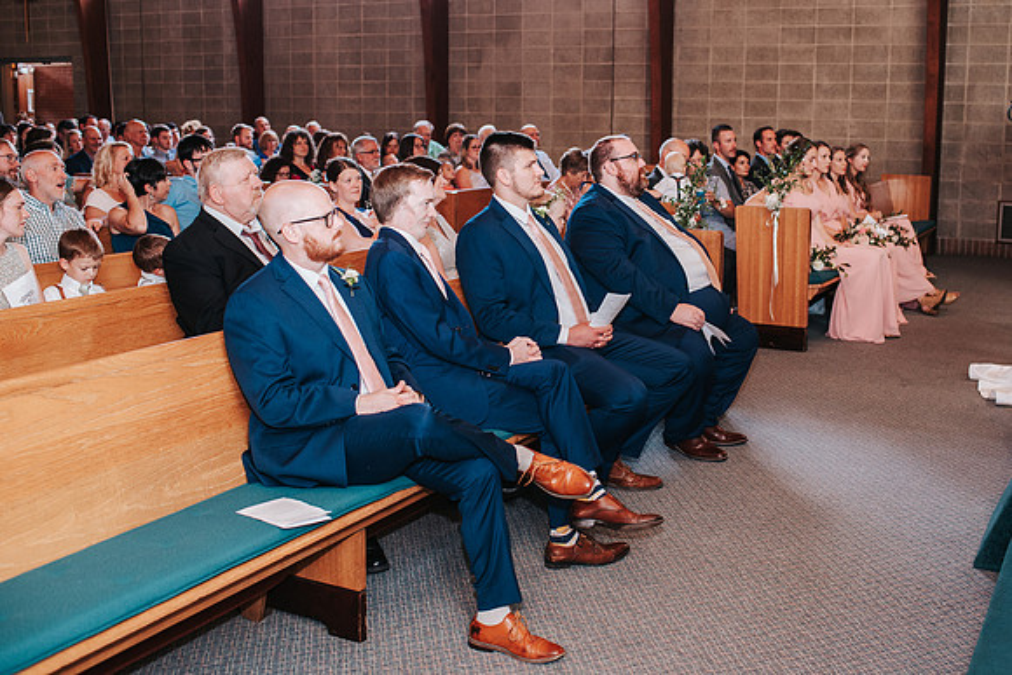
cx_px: 592
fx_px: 1152
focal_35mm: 41
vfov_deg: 32.6
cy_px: 283
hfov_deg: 47.2
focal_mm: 35
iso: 1000
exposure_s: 1/125
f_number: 3.2
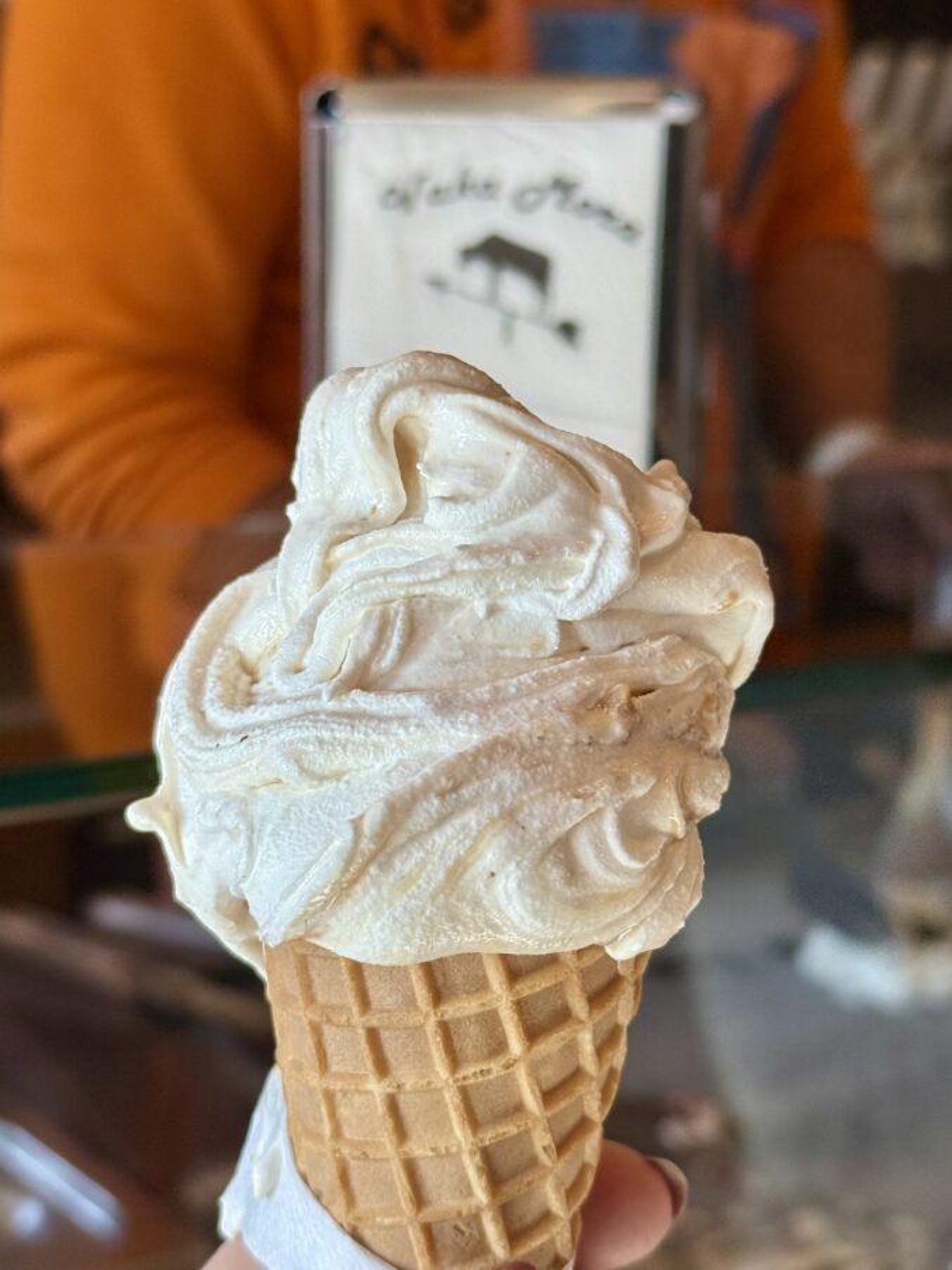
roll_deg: -0.3
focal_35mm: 48
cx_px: 476
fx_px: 1761
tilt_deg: -13.1
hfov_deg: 30.3
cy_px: 635
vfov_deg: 39.7
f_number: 1.78
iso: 64
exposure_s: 1/450
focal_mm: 6.76
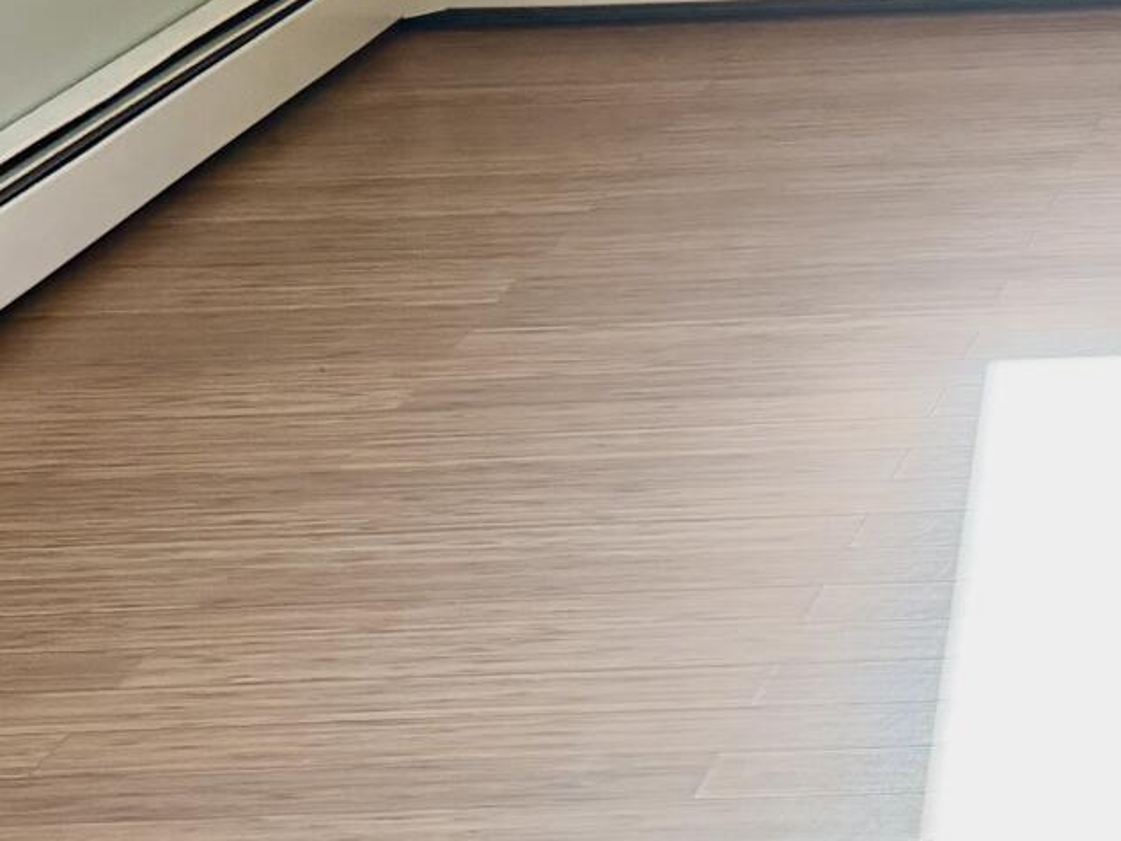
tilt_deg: -6.3
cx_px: 1894
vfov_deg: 12.1
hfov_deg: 15.3
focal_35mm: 114
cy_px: -582
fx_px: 3692
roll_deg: +1.0
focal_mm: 6.76
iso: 125
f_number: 1.78
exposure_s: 1/206
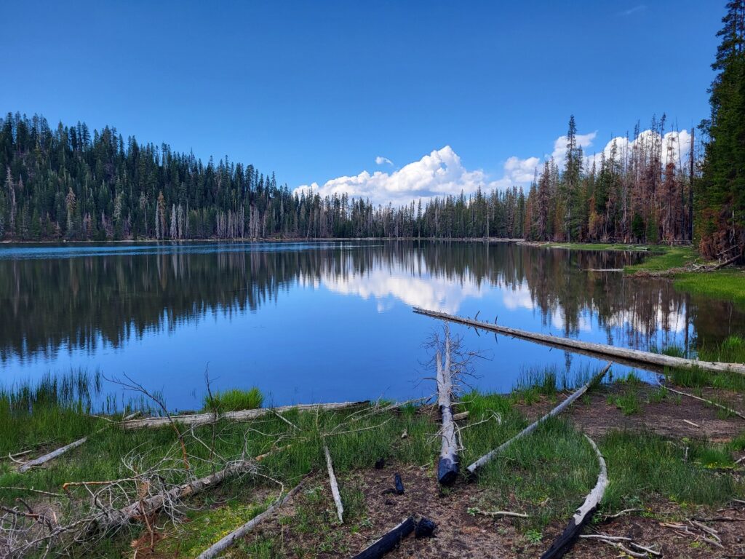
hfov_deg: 67.3
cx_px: 372
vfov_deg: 53.1
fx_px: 560
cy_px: 280
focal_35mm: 26
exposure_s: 1/1250
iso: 40
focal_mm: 5.4
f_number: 1.8
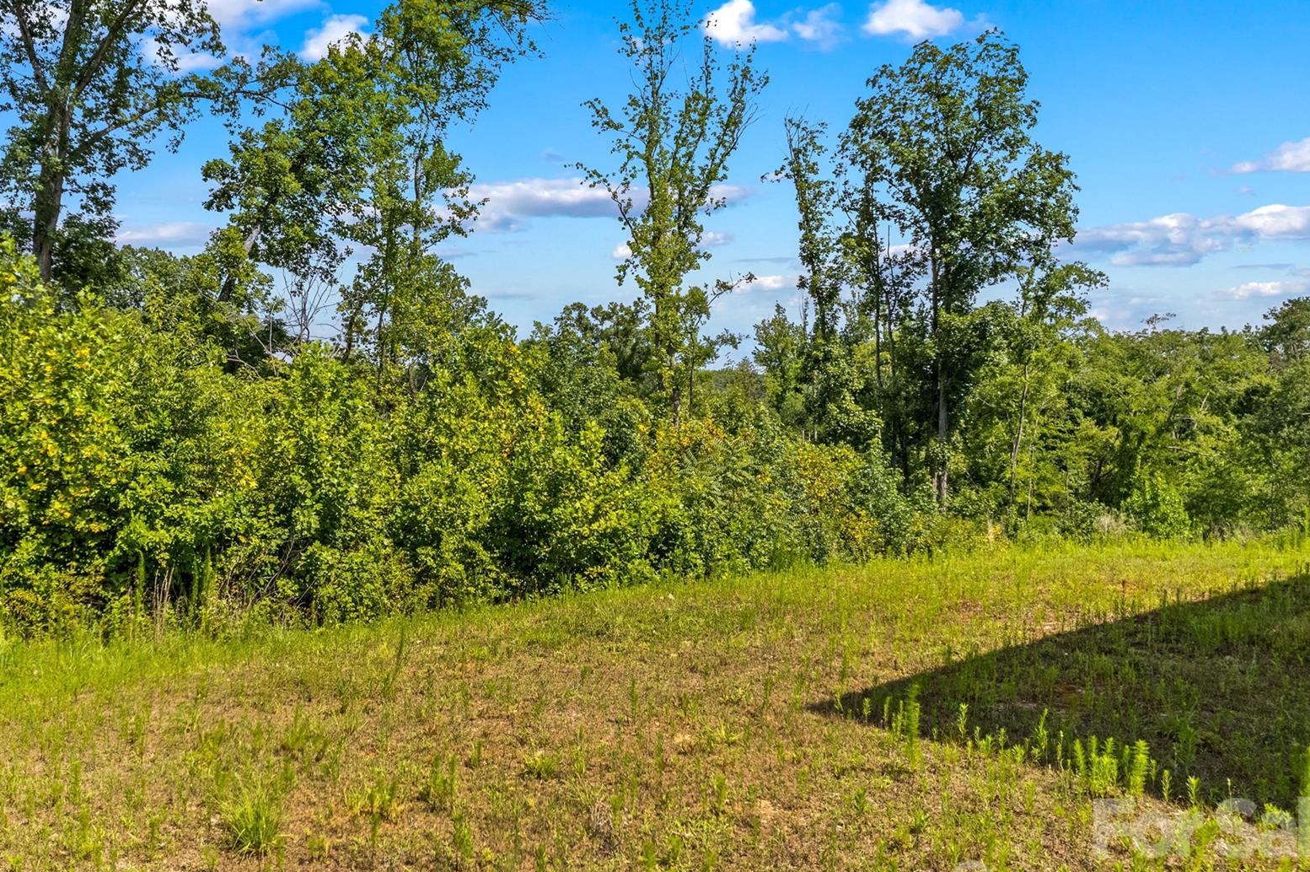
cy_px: 389
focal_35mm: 29
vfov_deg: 44.8
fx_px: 1055
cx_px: 498
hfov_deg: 62.9
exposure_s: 1/1600
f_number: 2.8
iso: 130
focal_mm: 8.38
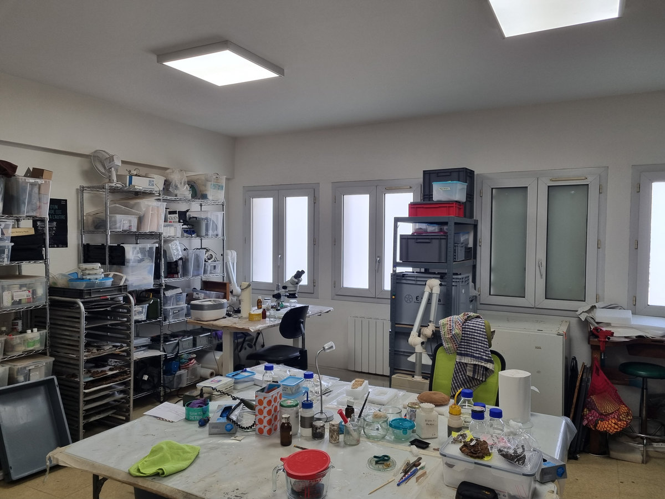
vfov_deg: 53.1
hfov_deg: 67.3
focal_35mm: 26
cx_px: 332
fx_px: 499
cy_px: 250
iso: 64
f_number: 1.8
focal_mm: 5.4
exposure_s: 1/100
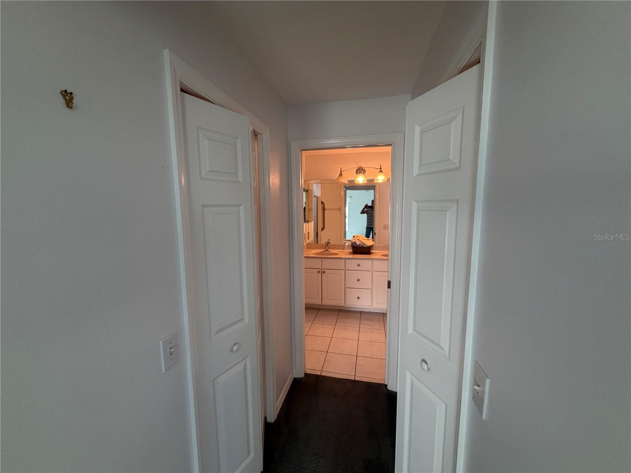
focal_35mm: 14
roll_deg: +0.5
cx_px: 316
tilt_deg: -7.4
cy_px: 236
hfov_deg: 102.1
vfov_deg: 85.7
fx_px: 255
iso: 250
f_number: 2.2
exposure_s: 1/120
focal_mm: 2.22
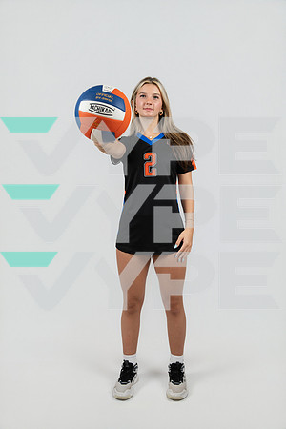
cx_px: 143
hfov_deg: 38.8
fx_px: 406
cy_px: 214
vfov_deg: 55.7
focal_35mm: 34
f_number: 4
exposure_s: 1/160
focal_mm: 34.1
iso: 200
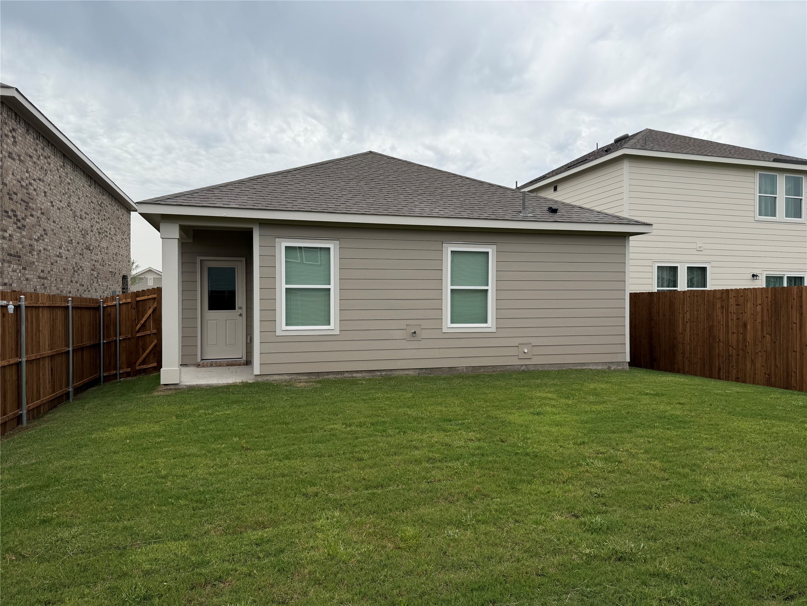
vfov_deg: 56.8
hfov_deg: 71.6
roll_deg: +0.0
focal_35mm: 24
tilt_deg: -0.1
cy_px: 303
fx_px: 560
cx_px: 404
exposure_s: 1/5714
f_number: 1.78
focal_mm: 6.76
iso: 80
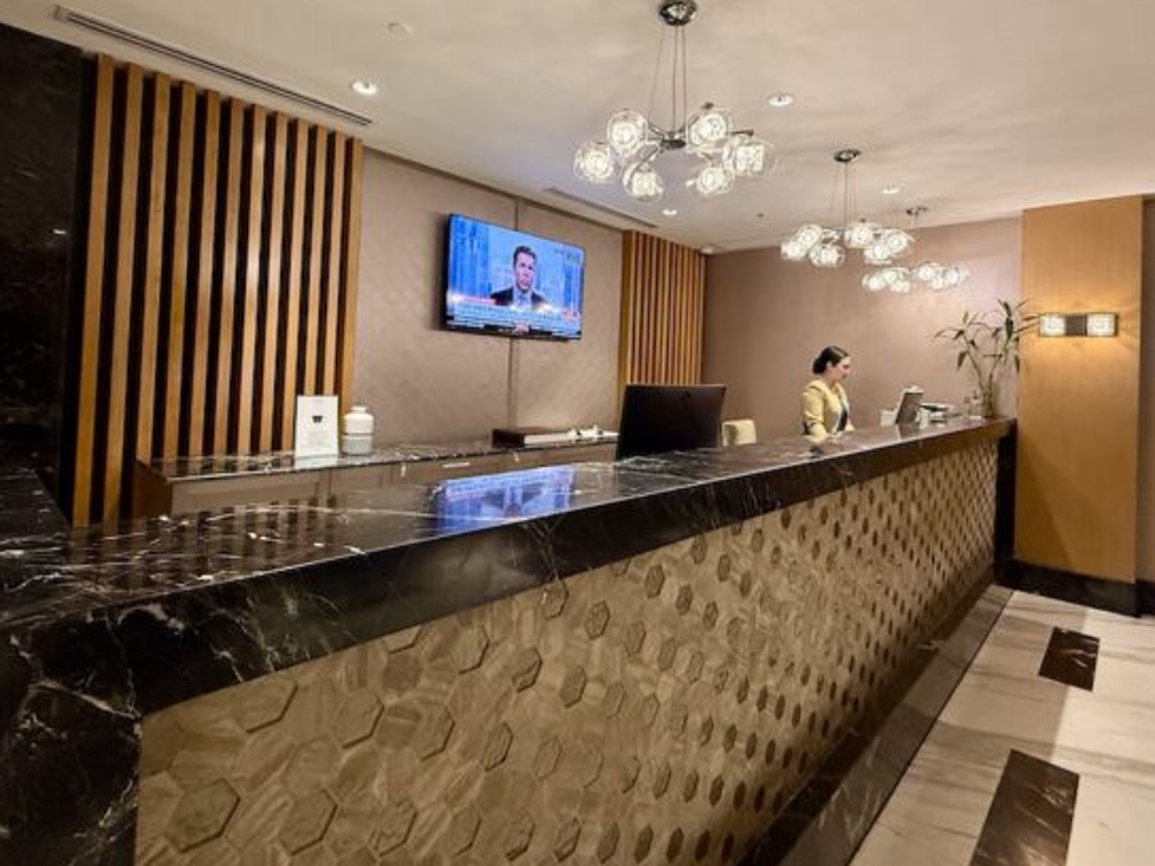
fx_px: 601
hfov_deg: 87.8
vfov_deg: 71.1
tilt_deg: +1.5
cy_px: 360
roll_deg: -1.7
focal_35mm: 18
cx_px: 582
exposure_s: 1/80
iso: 320
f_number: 2.2
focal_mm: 2.22
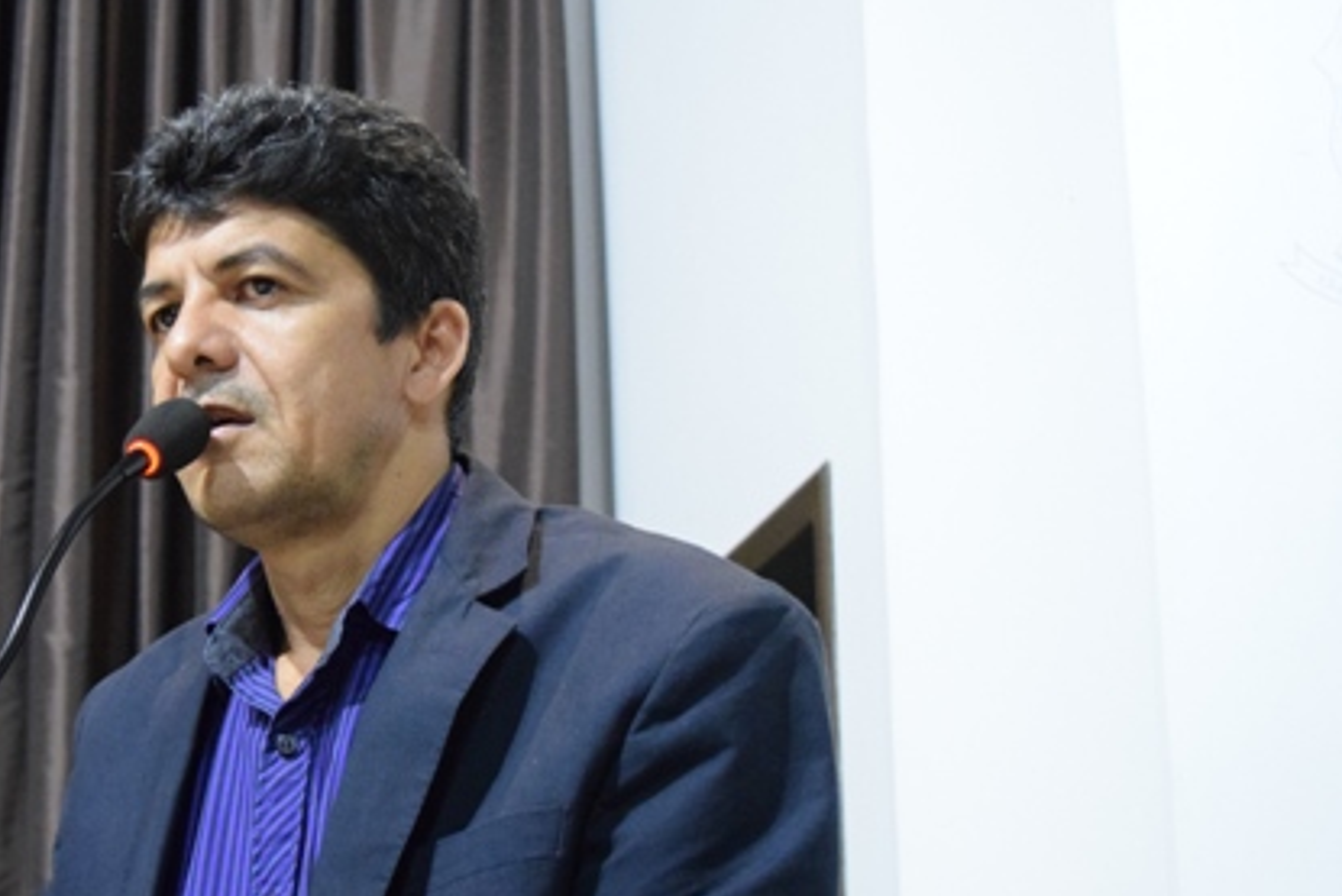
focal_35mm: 58
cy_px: 610
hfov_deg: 33.9
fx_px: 2154
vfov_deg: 23.4
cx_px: 333
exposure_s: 1/60
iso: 6400
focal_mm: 25
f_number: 4
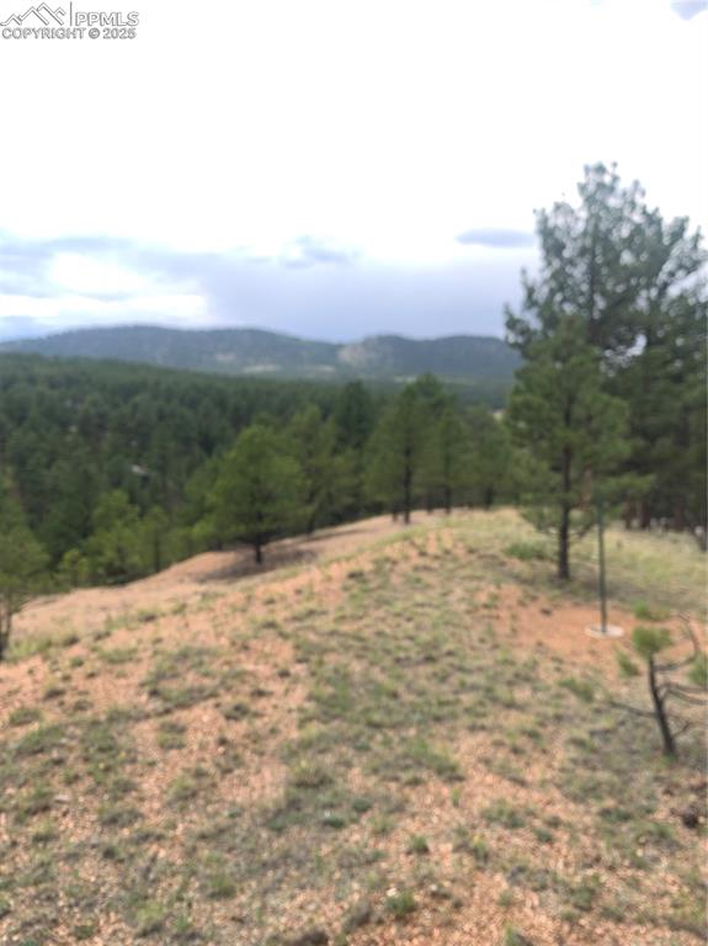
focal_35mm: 26
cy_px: 473
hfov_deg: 53.0
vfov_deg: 67.3
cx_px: 354
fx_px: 710
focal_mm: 4.25
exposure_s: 1/204
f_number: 1.8
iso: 25
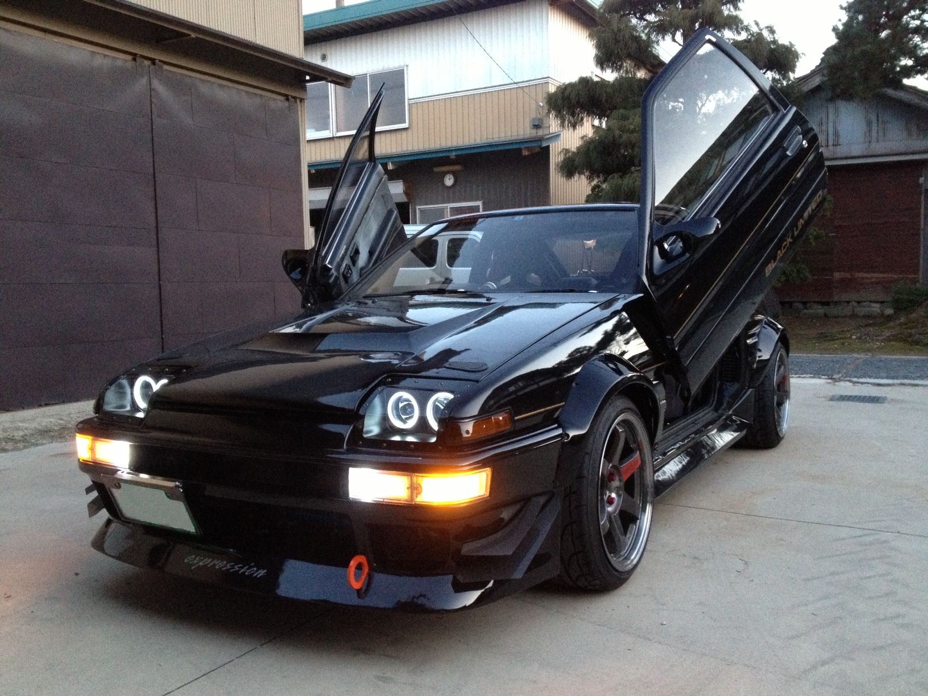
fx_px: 938
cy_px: 348
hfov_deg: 52.6
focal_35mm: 35
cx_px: 464
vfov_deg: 40.7
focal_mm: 4.28
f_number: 2.4
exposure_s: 1/20
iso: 400
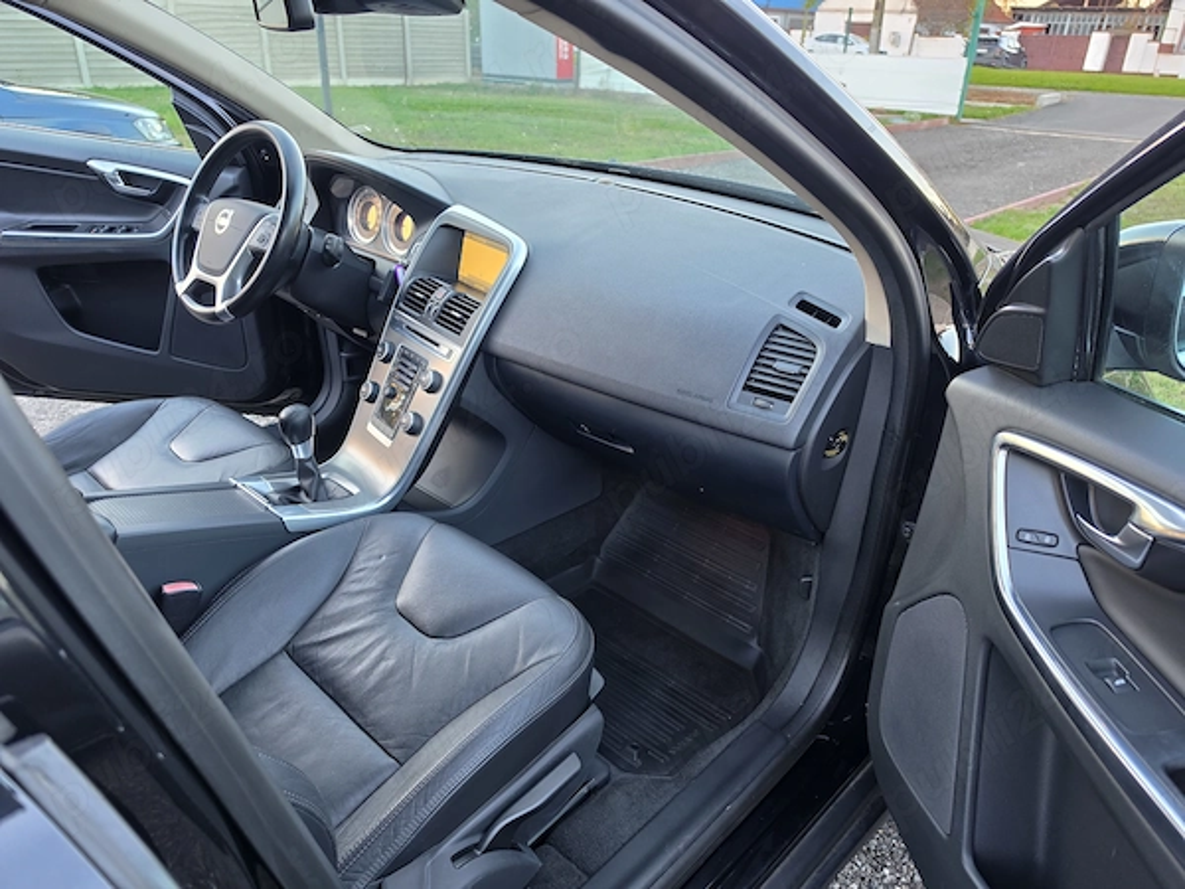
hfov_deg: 73.9
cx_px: 592
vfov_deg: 58.9
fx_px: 787
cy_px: 444
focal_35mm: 23
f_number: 1.4
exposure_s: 1/50
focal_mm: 6.5
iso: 50
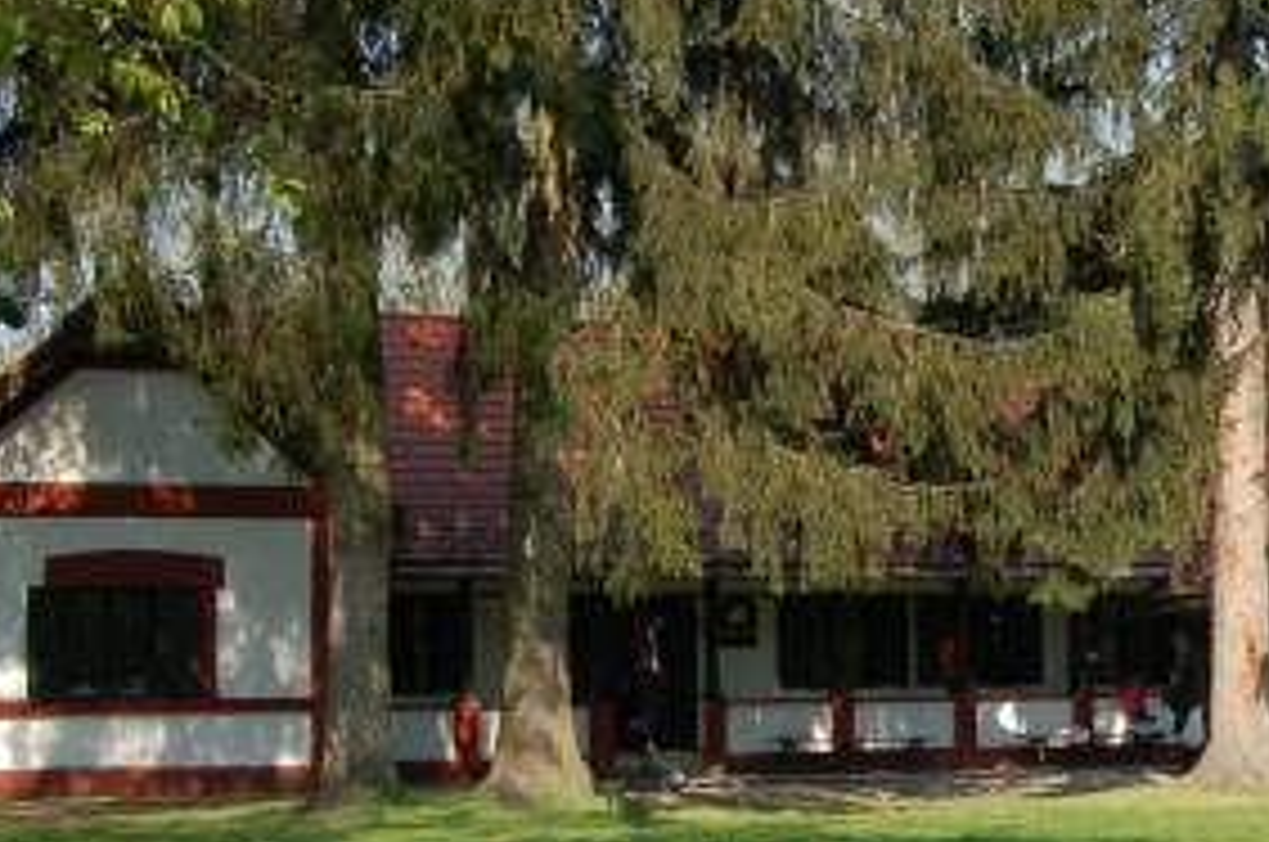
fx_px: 3167
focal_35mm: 90
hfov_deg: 22.1
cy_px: 437
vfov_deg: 15.1
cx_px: 1156
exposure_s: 1/250
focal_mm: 26
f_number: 10
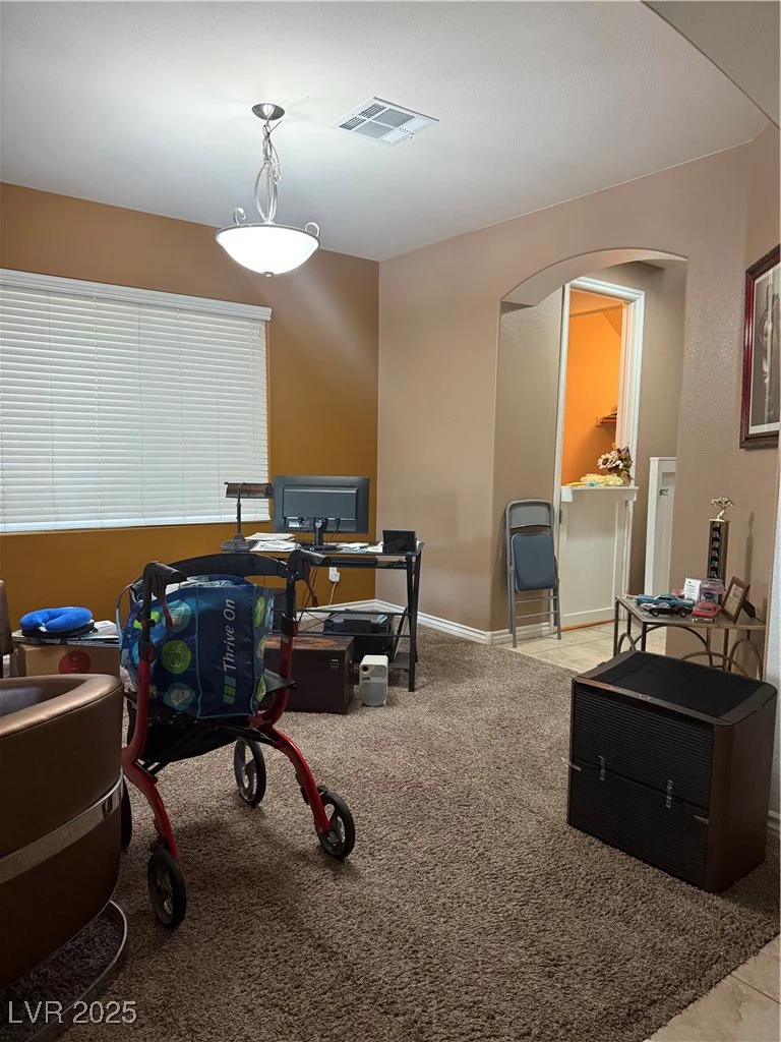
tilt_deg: -5.4
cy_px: 521
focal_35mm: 24
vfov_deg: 71.6
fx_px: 722
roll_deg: -1.3
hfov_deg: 56.8
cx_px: 390
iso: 400
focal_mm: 6.76
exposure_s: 1/60
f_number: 1.78
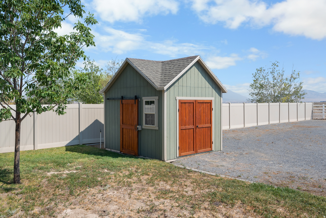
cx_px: 163
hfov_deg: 61.9
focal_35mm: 30
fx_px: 272
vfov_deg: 43.6
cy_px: 109
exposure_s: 1/1000
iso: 800
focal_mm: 30
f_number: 8
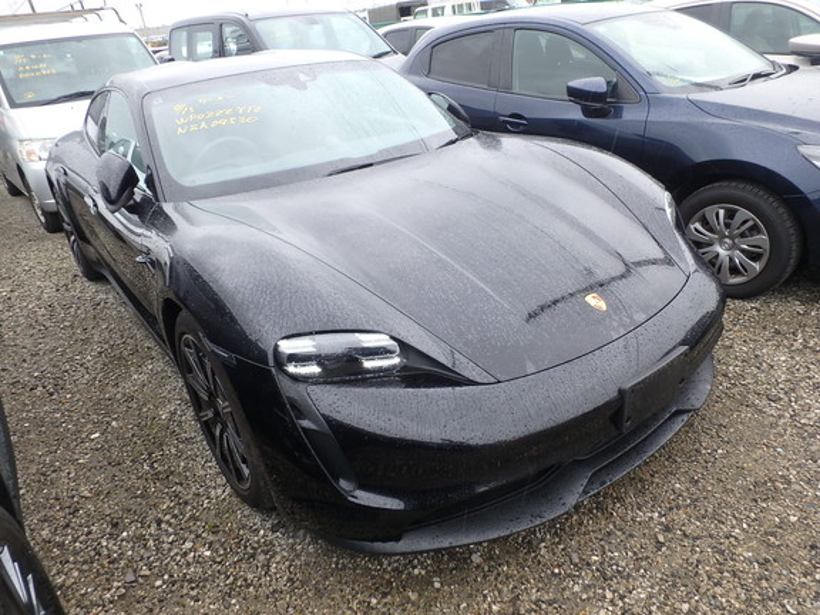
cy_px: 308
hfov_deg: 69.4
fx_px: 592
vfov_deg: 54.9
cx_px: 410
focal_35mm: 25
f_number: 4.1
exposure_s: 1/125
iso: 125
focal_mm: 4.5
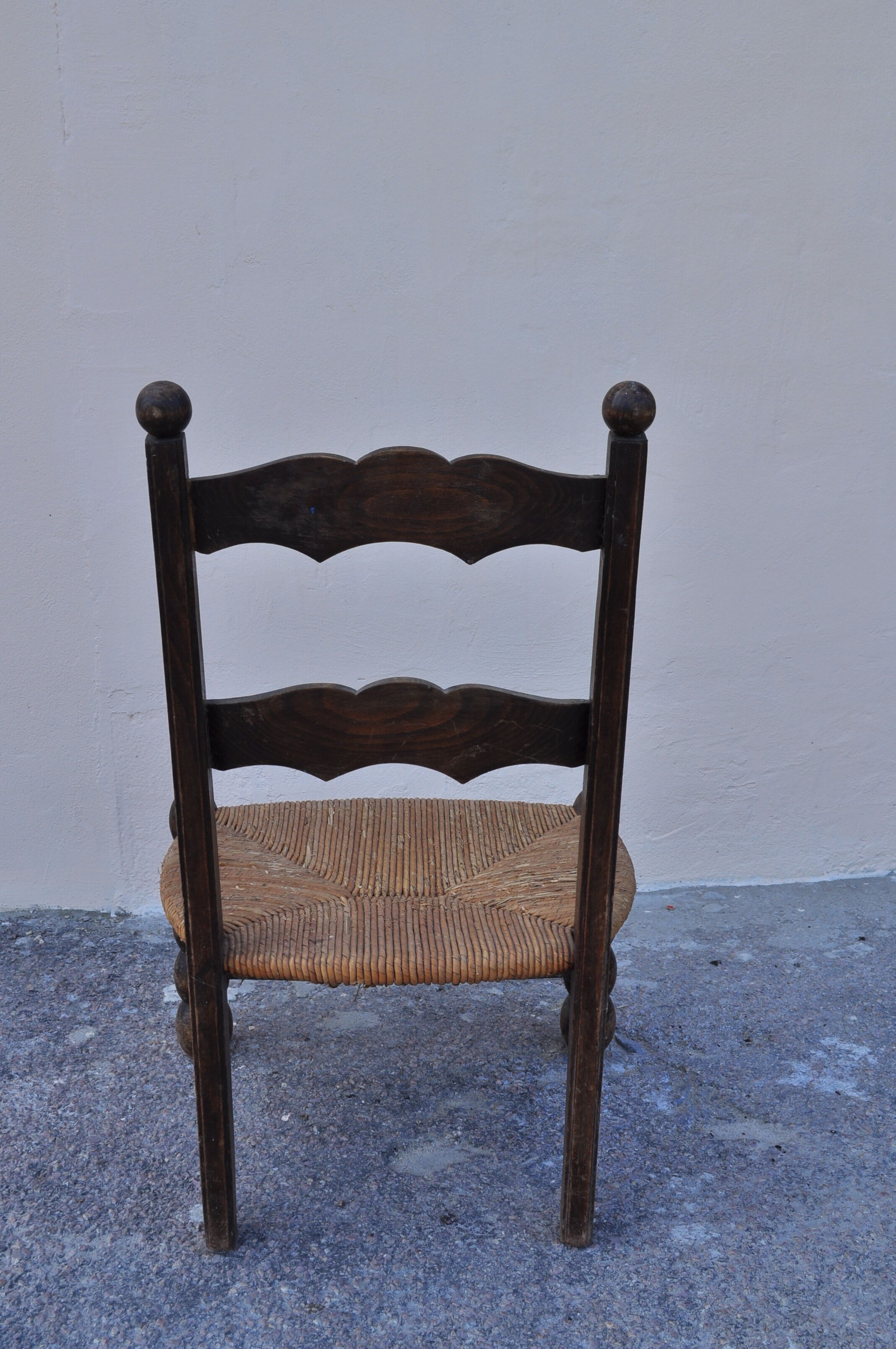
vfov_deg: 49.6
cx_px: 448
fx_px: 1460
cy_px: 674
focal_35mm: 39
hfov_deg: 34.1
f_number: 11
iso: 200
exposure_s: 1/100
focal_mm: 26
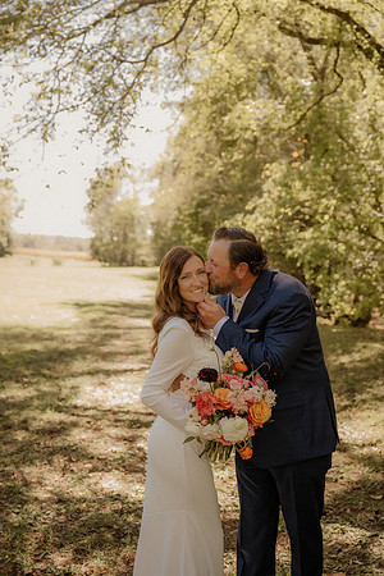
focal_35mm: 42
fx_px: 672
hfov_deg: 31.9
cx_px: 192
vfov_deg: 46.4
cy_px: 288
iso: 400
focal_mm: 42
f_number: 3.5
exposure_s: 1/320
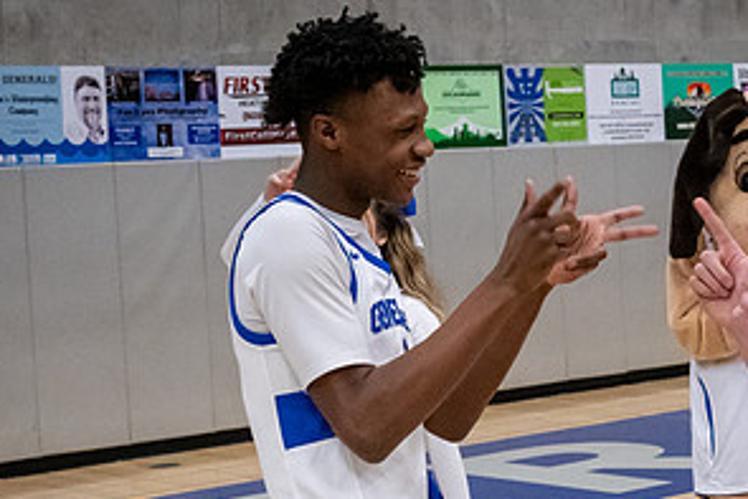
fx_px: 1975
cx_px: 567
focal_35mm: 95
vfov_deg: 14.4
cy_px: 231
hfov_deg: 21.3
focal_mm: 32.5
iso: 12800
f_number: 6.3
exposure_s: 1/400
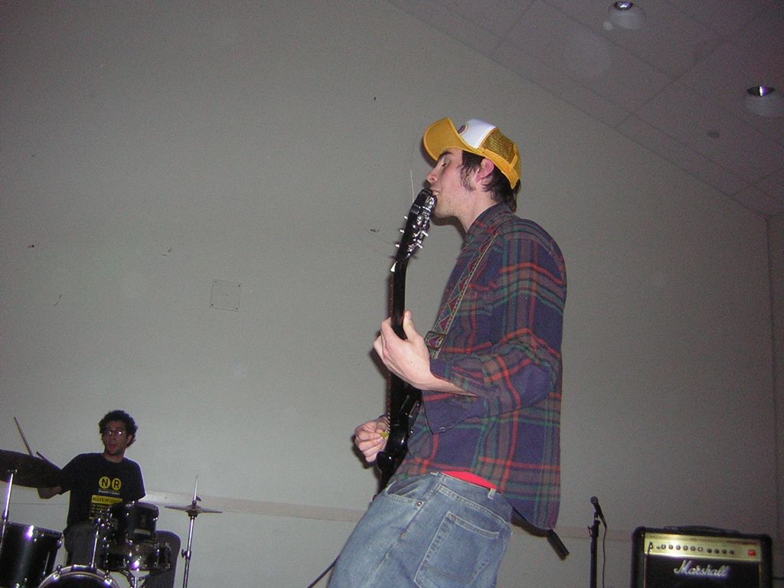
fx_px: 815
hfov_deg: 51.4
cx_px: 392
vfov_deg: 39.7
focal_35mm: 36
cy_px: 294
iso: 134
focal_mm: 4.7
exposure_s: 1/60.1
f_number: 2.6
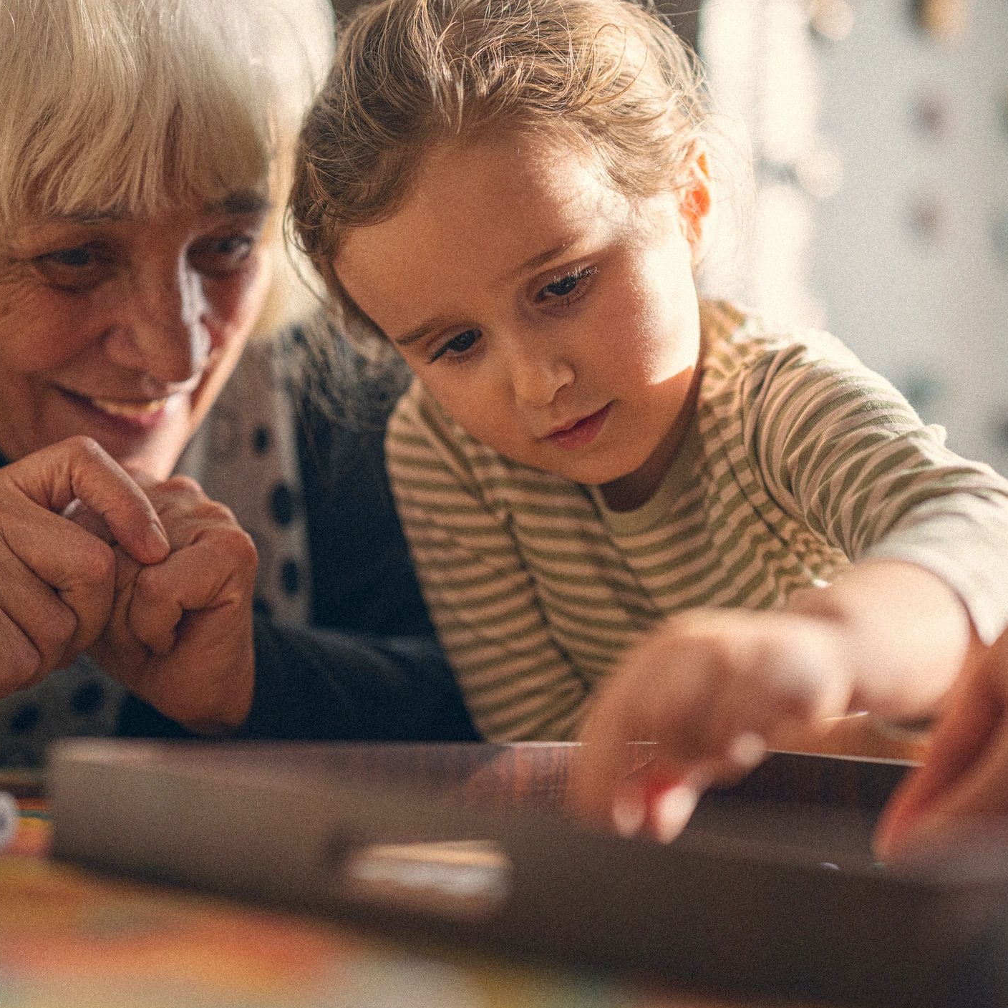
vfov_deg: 26.9
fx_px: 2108
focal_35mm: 64
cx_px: 435
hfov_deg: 26.9
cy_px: 505
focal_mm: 50
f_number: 1.6
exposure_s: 1/400
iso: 320
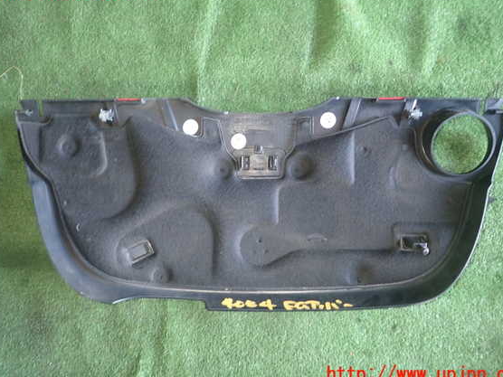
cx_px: 260
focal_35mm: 27
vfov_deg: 51.3
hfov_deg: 65.3
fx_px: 392
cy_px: 183
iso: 200
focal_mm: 4.5
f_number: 2
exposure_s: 1/30
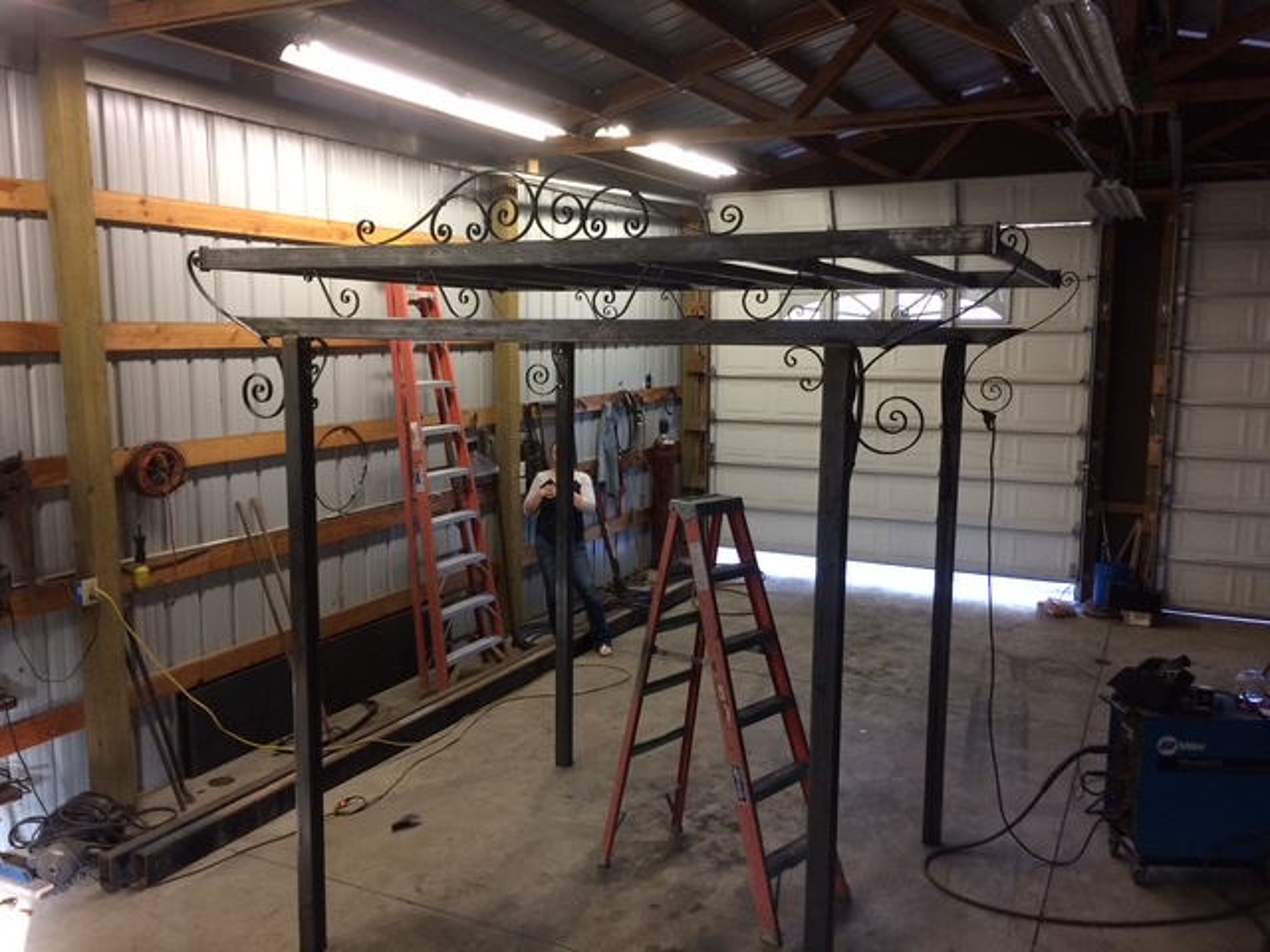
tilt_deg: -8.5
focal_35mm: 29
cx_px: 635
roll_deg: -0.4
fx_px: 1064
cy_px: 476
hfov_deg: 61.7
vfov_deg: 48.2
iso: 160
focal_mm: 4.15
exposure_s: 1/30
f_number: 2.2
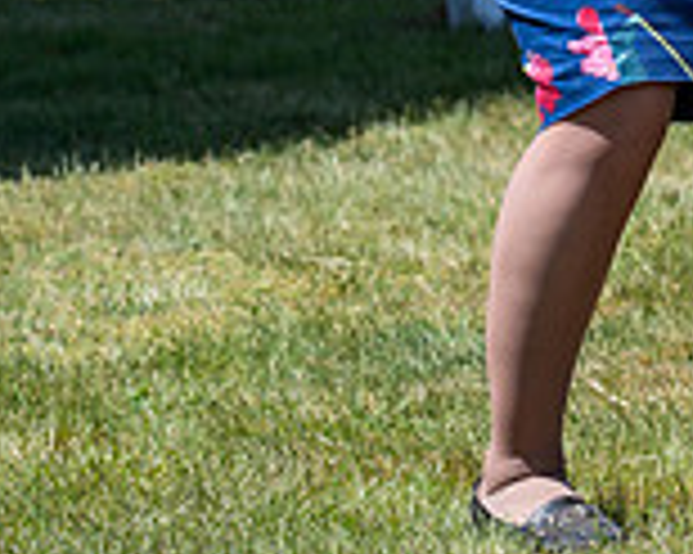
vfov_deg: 4.1
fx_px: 7625
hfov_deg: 5.2
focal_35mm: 372
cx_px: 918
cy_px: -227
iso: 200
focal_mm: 105
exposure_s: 1/1000
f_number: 5.6
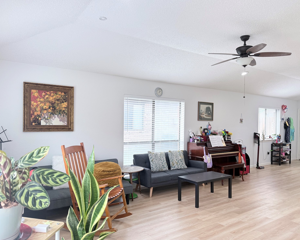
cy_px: 123
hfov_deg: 66.0
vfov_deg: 54.9
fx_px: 231
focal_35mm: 26
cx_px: 149
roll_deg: -0.2
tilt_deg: -0.4
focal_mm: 6.76
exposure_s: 1/129
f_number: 1.78
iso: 200
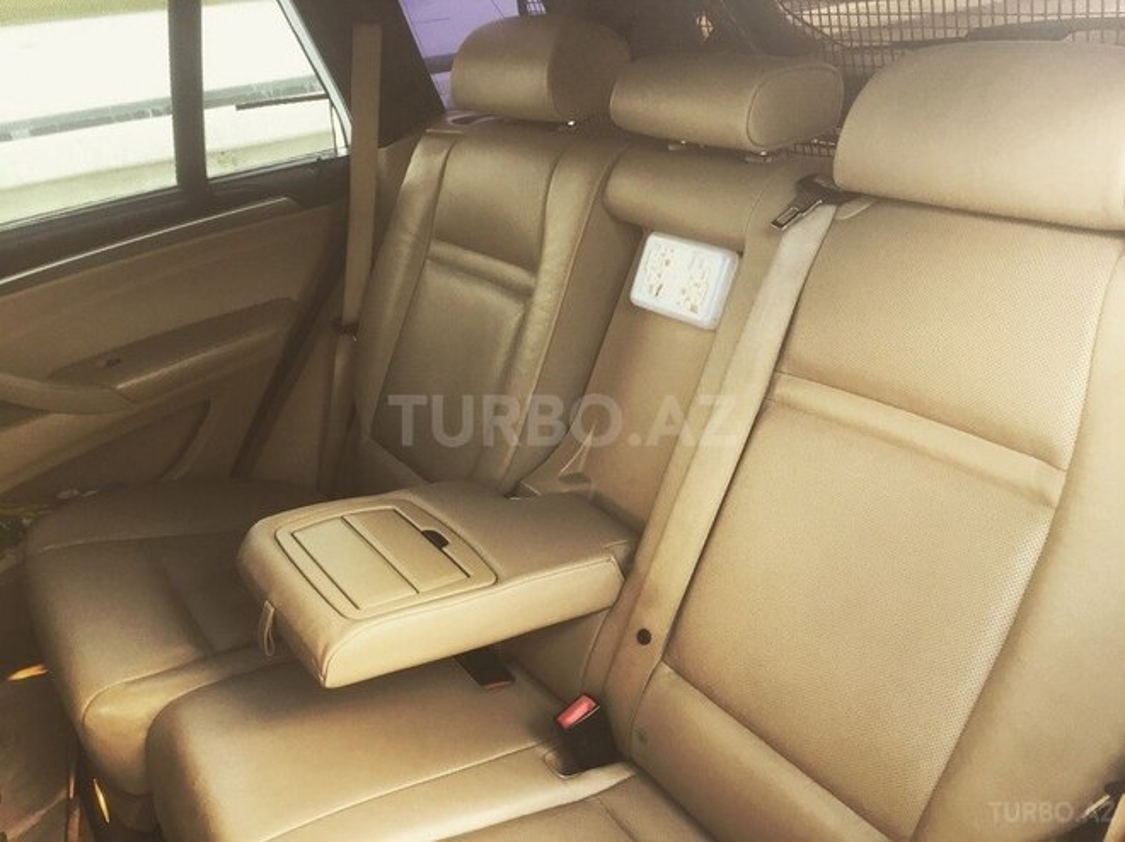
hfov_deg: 61.7
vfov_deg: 48.2
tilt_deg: -23.5
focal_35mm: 29
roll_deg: +6.2
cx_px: 562
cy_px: 421
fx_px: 942
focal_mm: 4.15
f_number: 2.2
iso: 32
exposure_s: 1/33
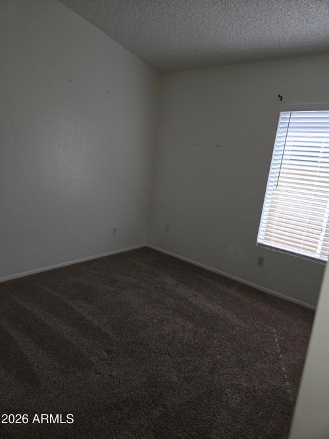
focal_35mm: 23
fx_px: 292
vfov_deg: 73.9
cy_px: 220
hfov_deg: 58.9
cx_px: 164
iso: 32
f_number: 1.8
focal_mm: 5.4
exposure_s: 1/120
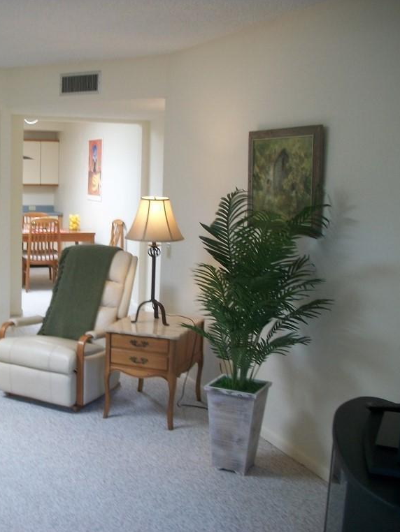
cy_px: 267
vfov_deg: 43.8
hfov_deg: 32.9
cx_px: 92
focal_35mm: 43
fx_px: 662
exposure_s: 1/30
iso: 80
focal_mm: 5.7
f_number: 2.9
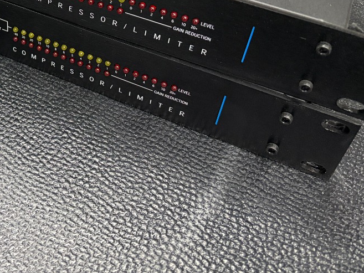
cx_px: 2
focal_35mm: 57
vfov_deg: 24.8
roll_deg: +3.8
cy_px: 23
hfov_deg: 31.3
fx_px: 599
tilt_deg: -43.3
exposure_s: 1/50
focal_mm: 5.96
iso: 400
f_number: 1.6
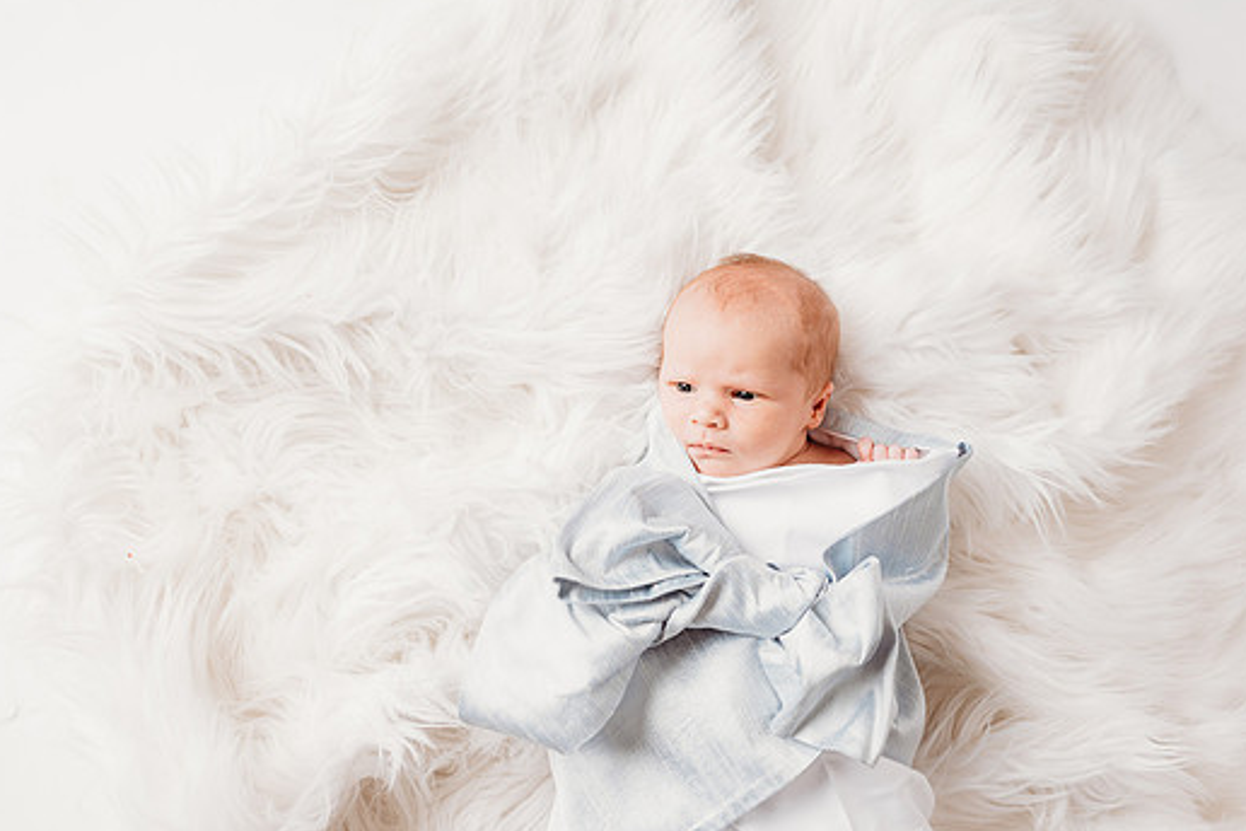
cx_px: 666
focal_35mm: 27
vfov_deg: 47.9
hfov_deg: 67.3
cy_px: 431
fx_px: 934
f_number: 4
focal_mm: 24
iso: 100
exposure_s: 1/200
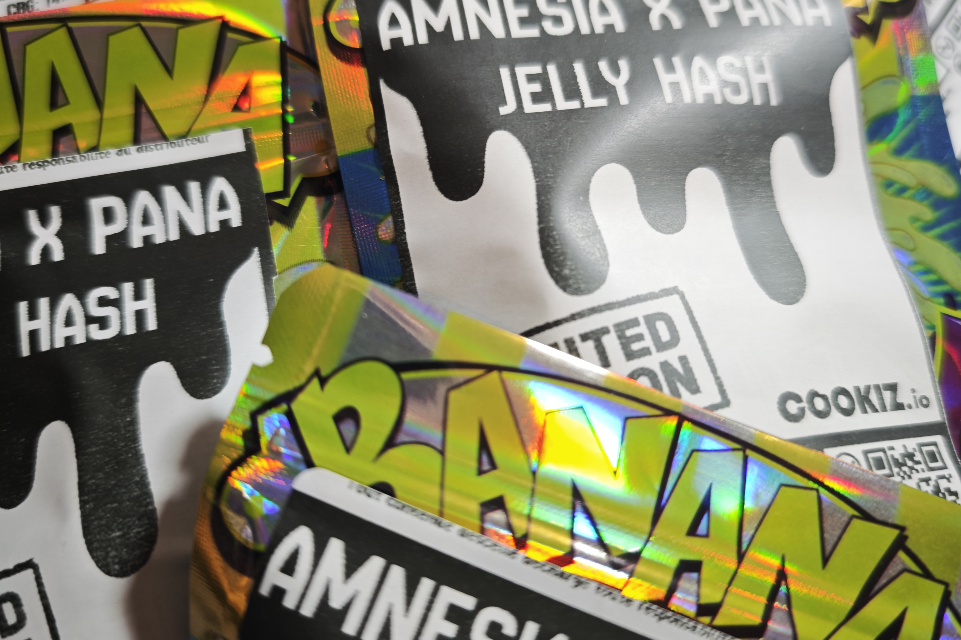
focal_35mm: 32
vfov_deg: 41.1
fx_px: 854
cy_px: 288
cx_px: 480
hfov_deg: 58.7
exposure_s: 1/51.7
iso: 400
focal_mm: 8.72
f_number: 1.63
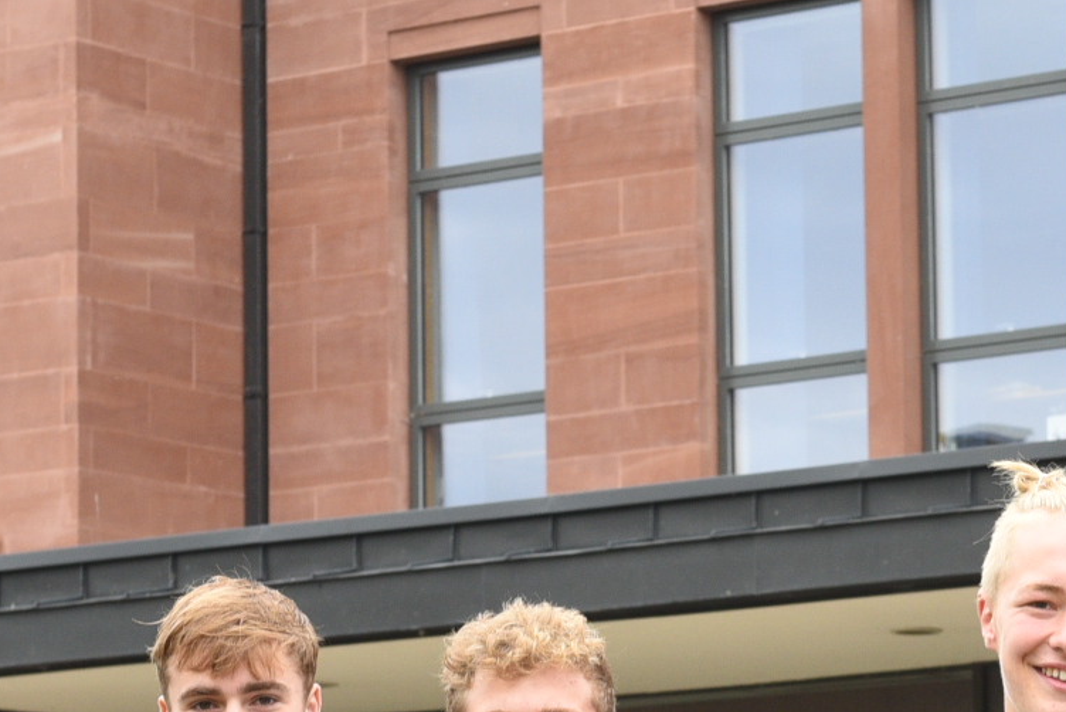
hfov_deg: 11.6
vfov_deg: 7.8
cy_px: 742
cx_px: 926
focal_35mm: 176
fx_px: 5213
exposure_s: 1/200
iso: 400
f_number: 6.3
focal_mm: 44
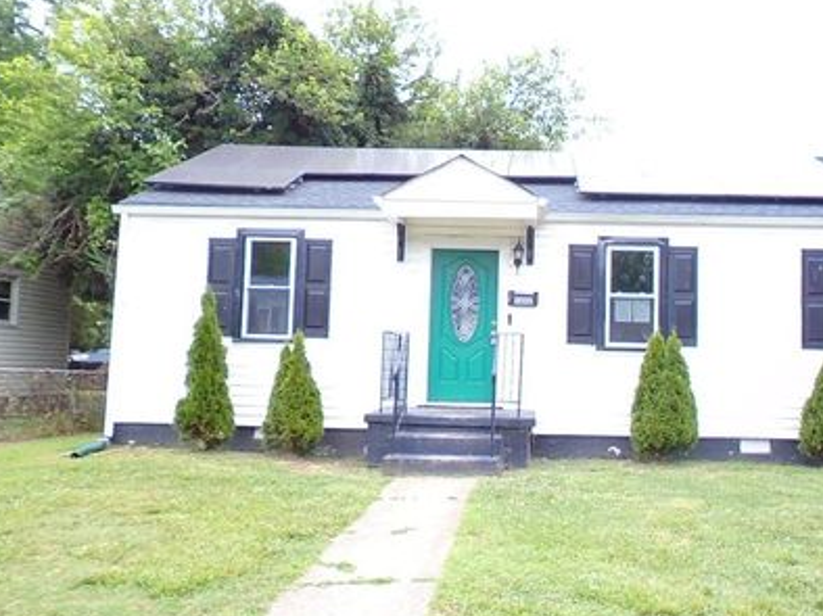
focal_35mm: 33
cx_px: 512
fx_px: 784
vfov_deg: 42.9
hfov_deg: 54.8
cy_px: 300
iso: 400
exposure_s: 1/200
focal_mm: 4.6
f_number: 3.2
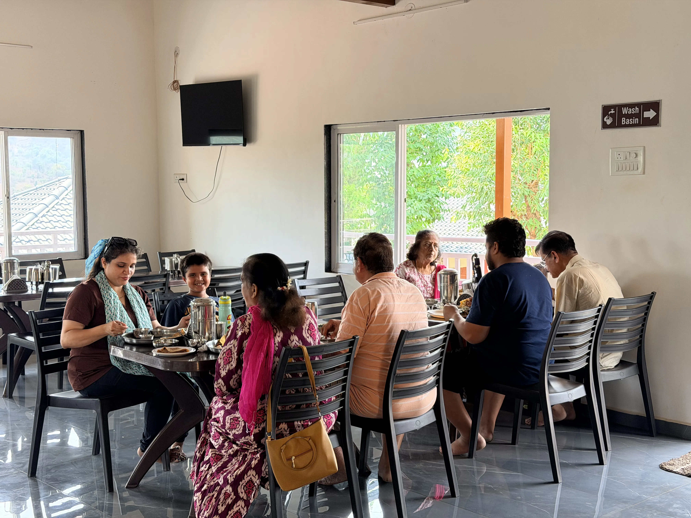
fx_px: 958
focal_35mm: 48
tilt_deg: -4.7
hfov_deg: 39.7
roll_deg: +0.5
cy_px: 259
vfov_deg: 30.3
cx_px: 346
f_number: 1.78
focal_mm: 6.76
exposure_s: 1/182
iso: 80
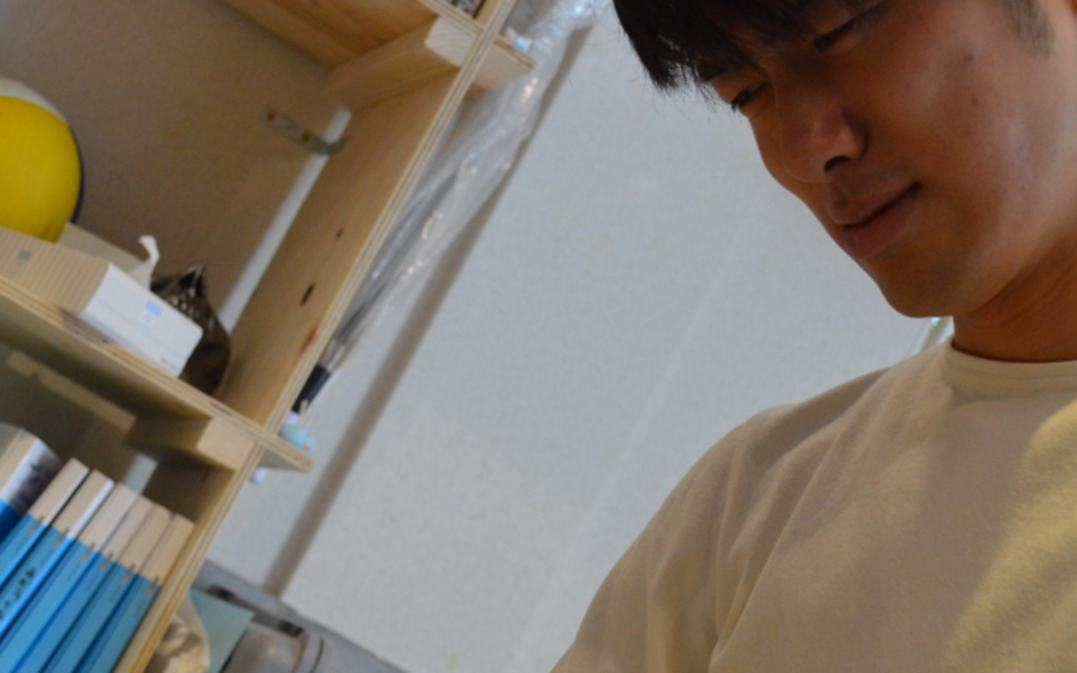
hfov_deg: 26.1
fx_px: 2319
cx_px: 449
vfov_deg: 16.5
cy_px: 419
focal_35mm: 79
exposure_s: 1/60
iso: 1600
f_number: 5
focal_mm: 36
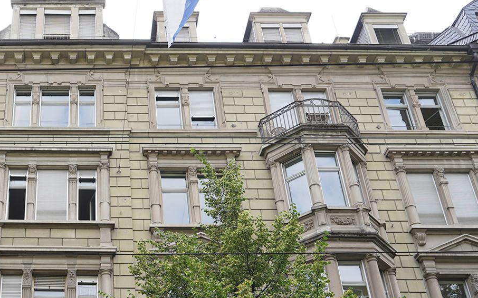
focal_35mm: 54
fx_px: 703
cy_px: 225
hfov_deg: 35.8
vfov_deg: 23.7
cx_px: 69
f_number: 6.3
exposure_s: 1/100
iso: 100
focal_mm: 24
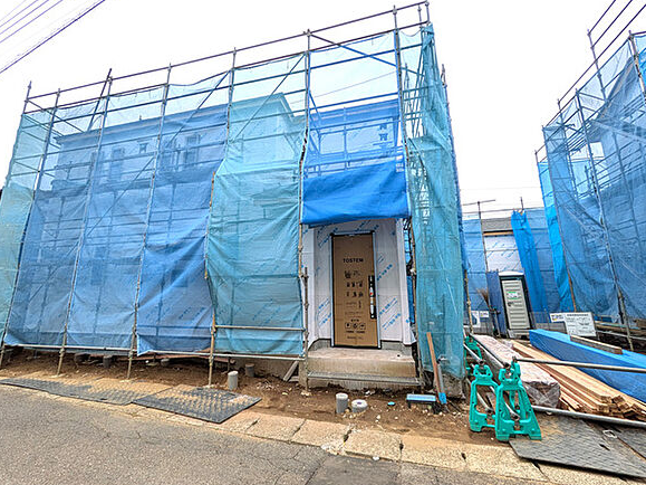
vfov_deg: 81.7
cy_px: 243
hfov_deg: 98.2
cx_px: 315
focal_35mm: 15
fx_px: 280
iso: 50
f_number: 2.2
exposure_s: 1/316
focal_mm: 1.83
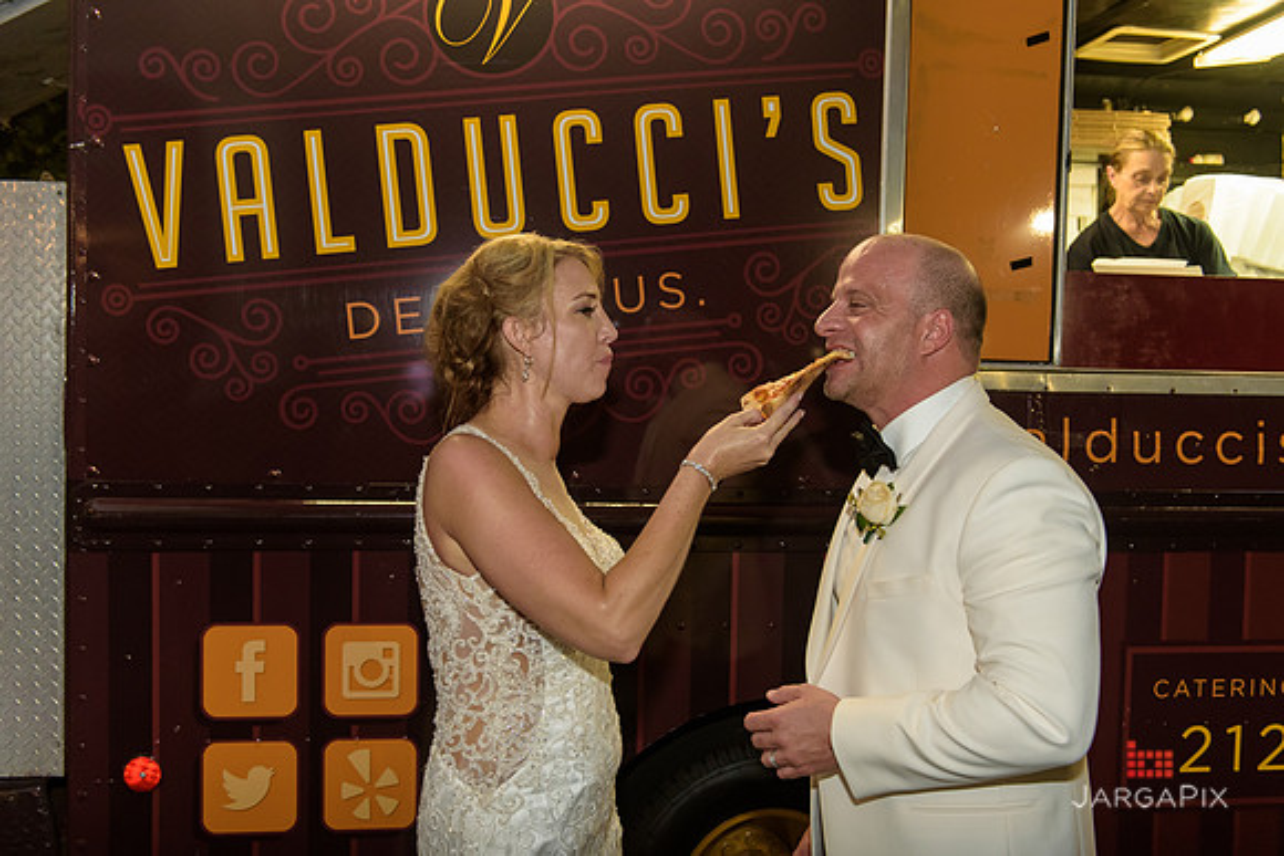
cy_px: 428
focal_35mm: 36
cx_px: 642
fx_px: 1284
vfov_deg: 36.9
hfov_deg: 53.1
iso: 1600
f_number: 3.2
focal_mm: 36
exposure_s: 1/125
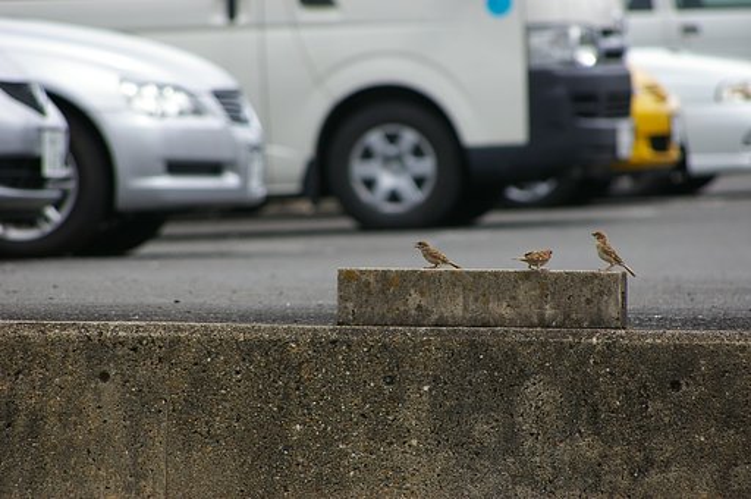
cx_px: 376
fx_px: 9375
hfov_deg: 4.6
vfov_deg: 3.0
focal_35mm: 450
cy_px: 250
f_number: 8
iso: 200
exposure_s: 1/500
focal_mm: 300
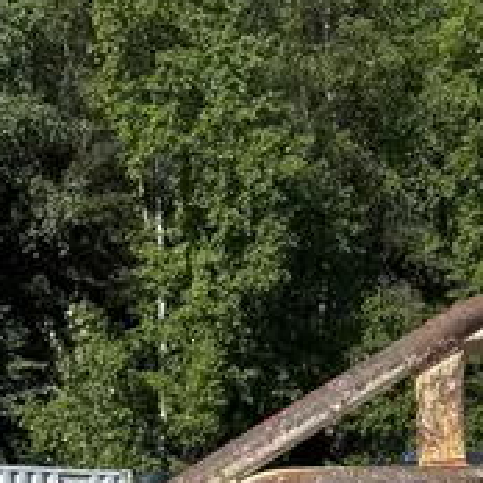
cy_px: 870
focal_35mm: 97
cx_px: 389
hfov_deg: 17.8
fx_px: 1531
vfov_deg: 15.4
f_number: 1.6
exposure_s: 1/7194
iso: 50
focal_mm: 5.96
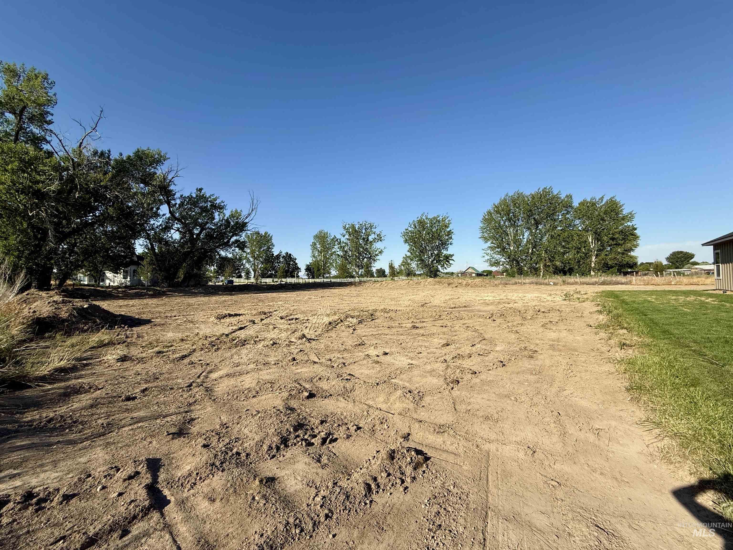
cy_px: 275
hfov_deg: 102.1
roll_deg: +0.3
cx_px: 366
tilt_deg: +1.0
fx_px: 296
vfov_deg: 85.7
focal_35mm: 14
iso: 50
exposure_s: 1/2165
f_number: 2.2
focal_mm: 2.22
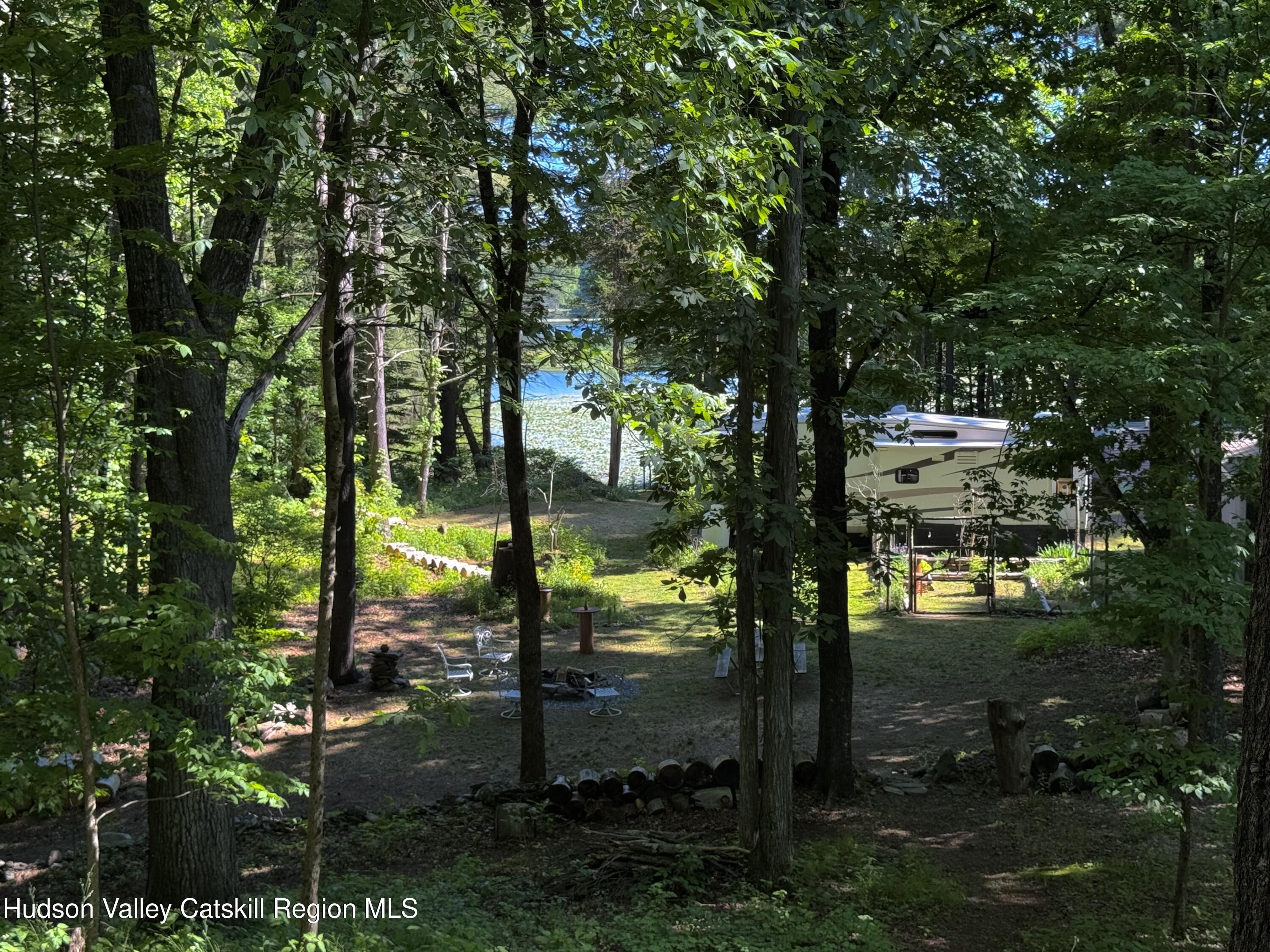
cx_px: 635
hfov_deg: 39.7
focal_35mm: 48
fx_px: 1761
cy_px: 476
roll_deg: +1.3
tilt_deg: -7.2
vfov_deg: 30.3
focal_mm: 6.76
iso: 64
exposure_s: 1/433
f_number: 1.78
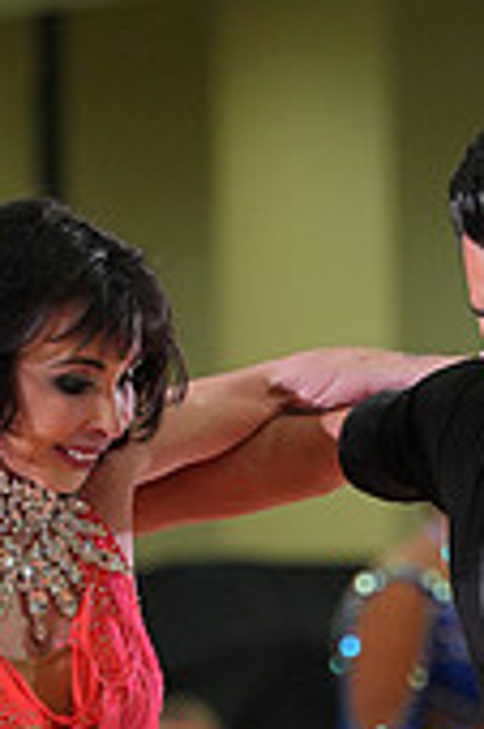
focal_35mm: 597
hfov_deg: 2.3
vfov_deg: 3.4
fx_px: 12063
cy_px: 1003
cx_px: 298
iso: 1600
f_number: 4
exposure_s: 1/400
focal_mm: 175
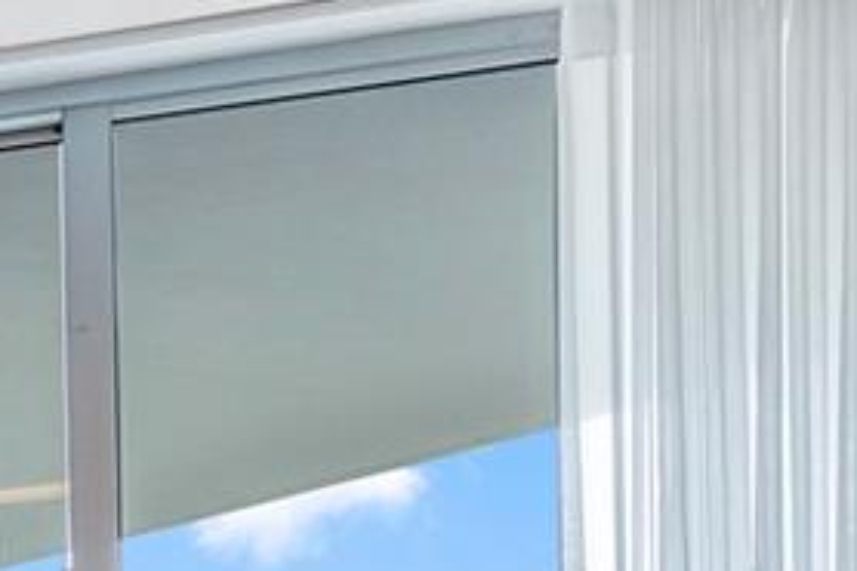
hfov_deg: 12.7
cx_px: -1258
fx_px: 2879
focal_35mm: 121
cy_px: 1120
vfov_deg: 10.5
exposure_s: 1/60
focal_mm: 21
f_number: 8
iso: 400
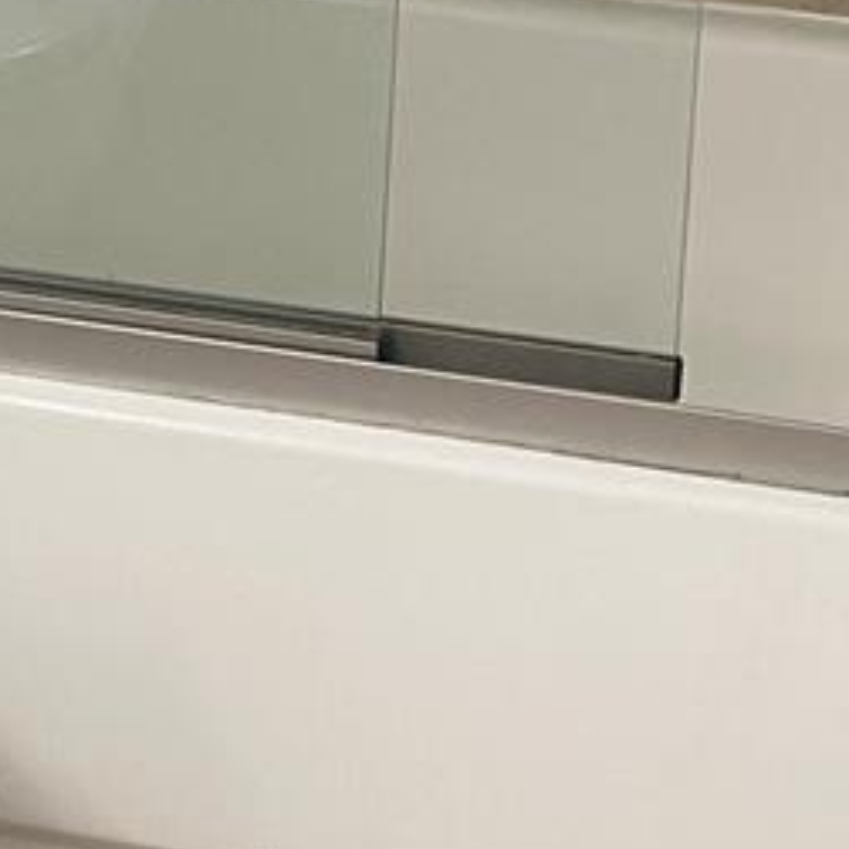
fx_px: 3052
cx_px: 315
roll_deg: -2.4
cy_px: -727
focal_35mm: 110
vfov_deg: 13.9
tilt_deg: -8.0
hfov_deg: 15.8
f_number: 1.6
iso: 200
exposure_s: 1/60
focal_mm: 5.1
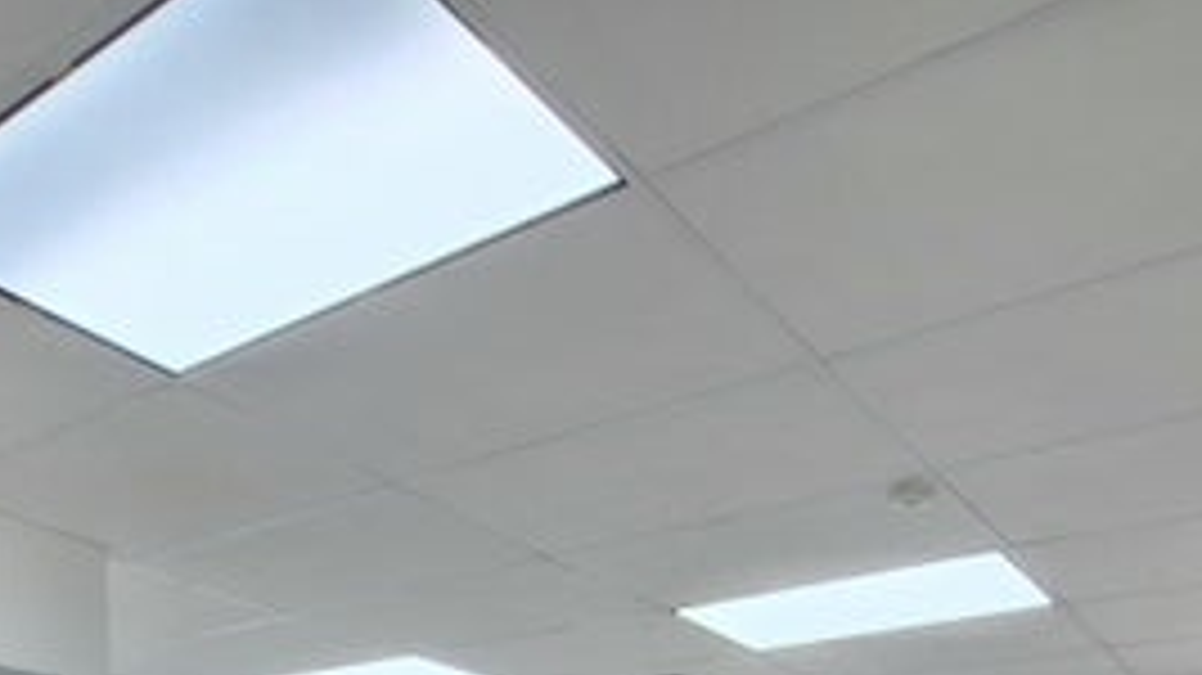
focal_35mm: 34
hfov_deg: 57.7
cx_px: 707
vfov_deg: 24.6
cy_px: 1071
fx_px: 1083
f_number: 2.2
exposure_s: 1/120
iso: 50
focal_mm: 1.74
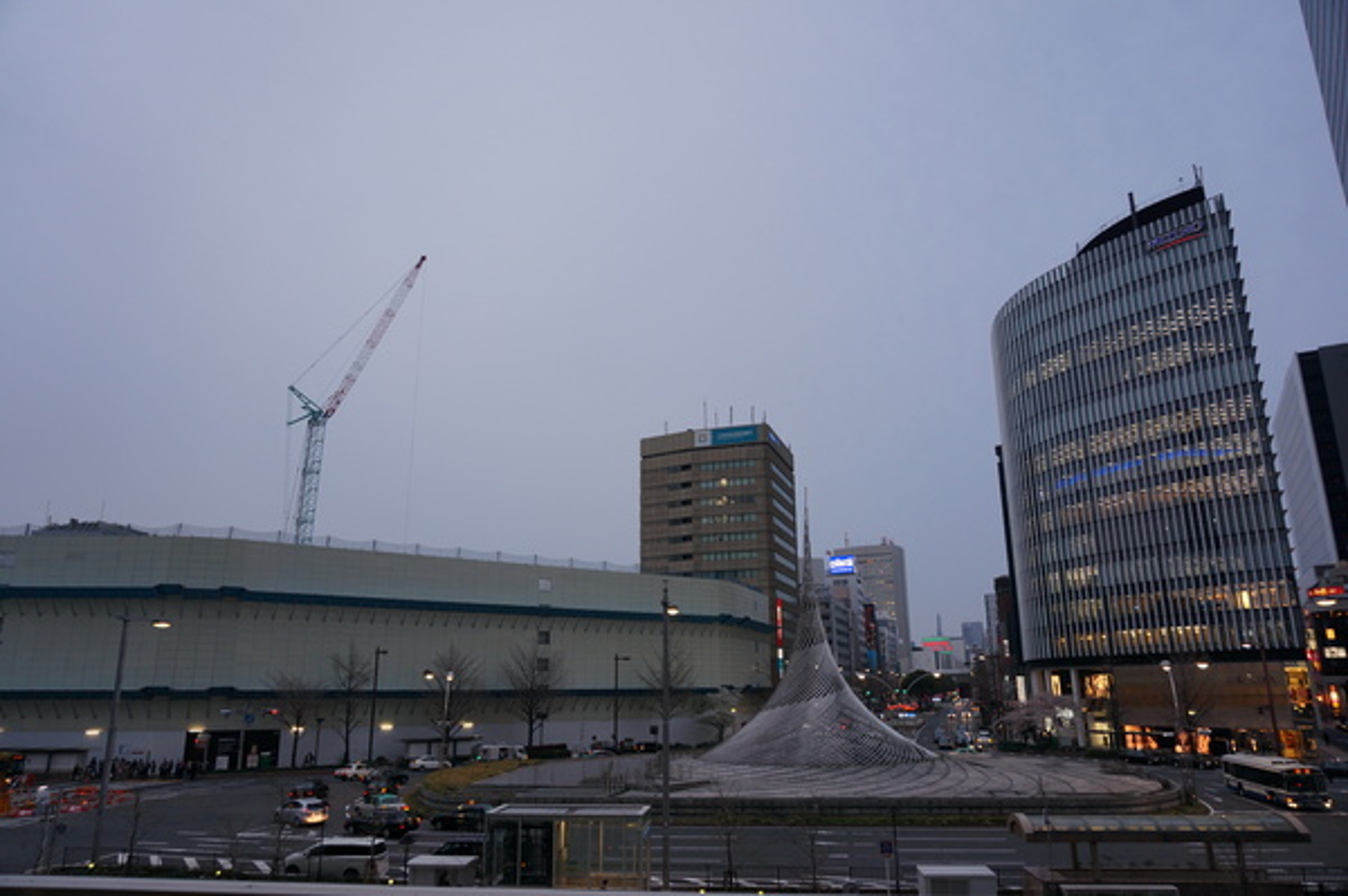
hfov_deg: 73.8
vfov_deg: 53.1
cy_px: 448
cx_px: 674
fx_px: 898
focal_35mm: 24
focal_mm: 16
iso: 160
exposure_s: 1/60
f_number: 4
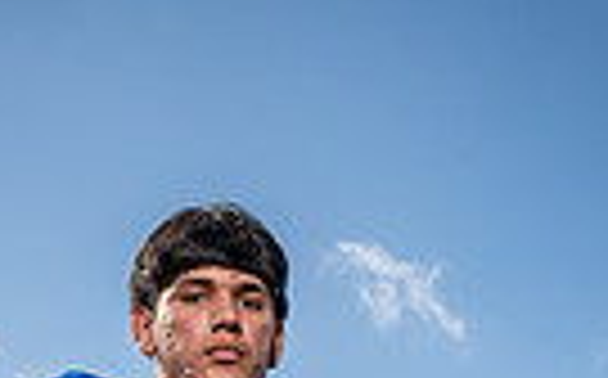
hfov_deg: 24.3
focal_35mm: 85
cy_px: 936
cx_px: 221
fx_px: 1407
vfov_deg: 12.0
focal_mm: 25
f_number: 8
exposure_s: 1/250
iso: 125
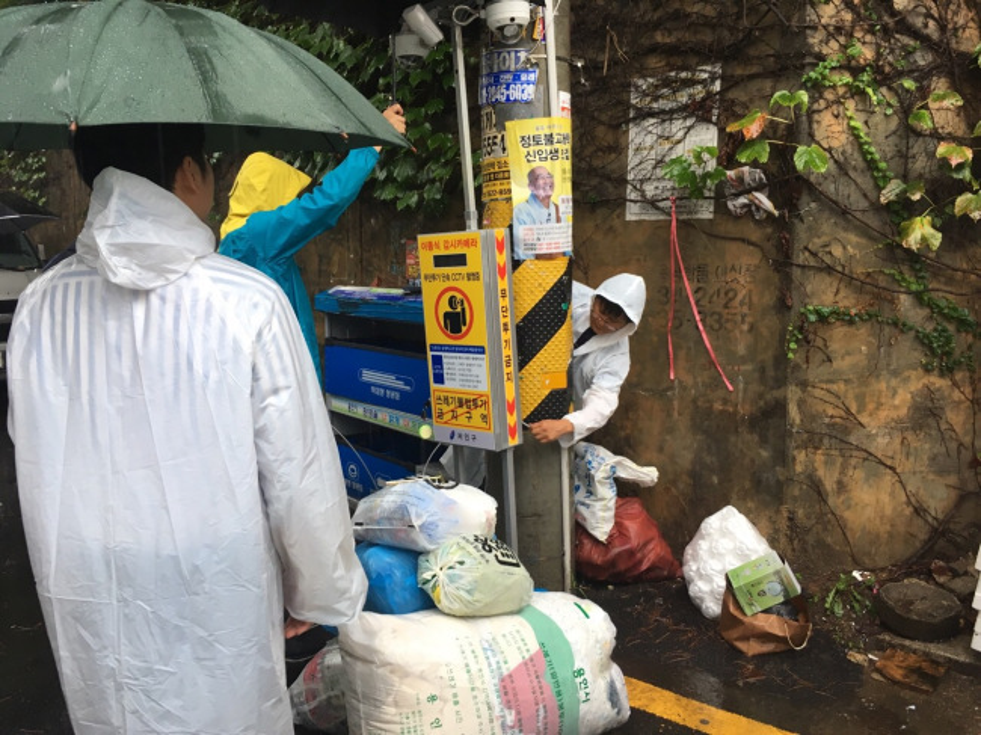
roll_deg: +0.0
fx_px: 822
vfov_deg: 48.2
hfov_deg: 61.7
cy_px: 368
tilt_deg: -8.7
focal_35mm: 29
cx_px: 490
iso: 25
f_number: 2.2
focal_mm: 4.15
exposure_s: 1/30
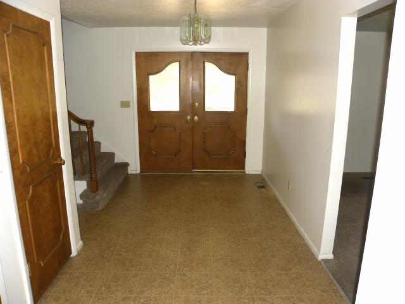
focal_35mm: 26
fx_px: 304
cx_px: 202
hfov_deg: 67.3
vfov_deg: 53.1
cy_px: 152
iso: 64
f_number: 3.2
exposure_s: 1/60
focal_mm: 4.6
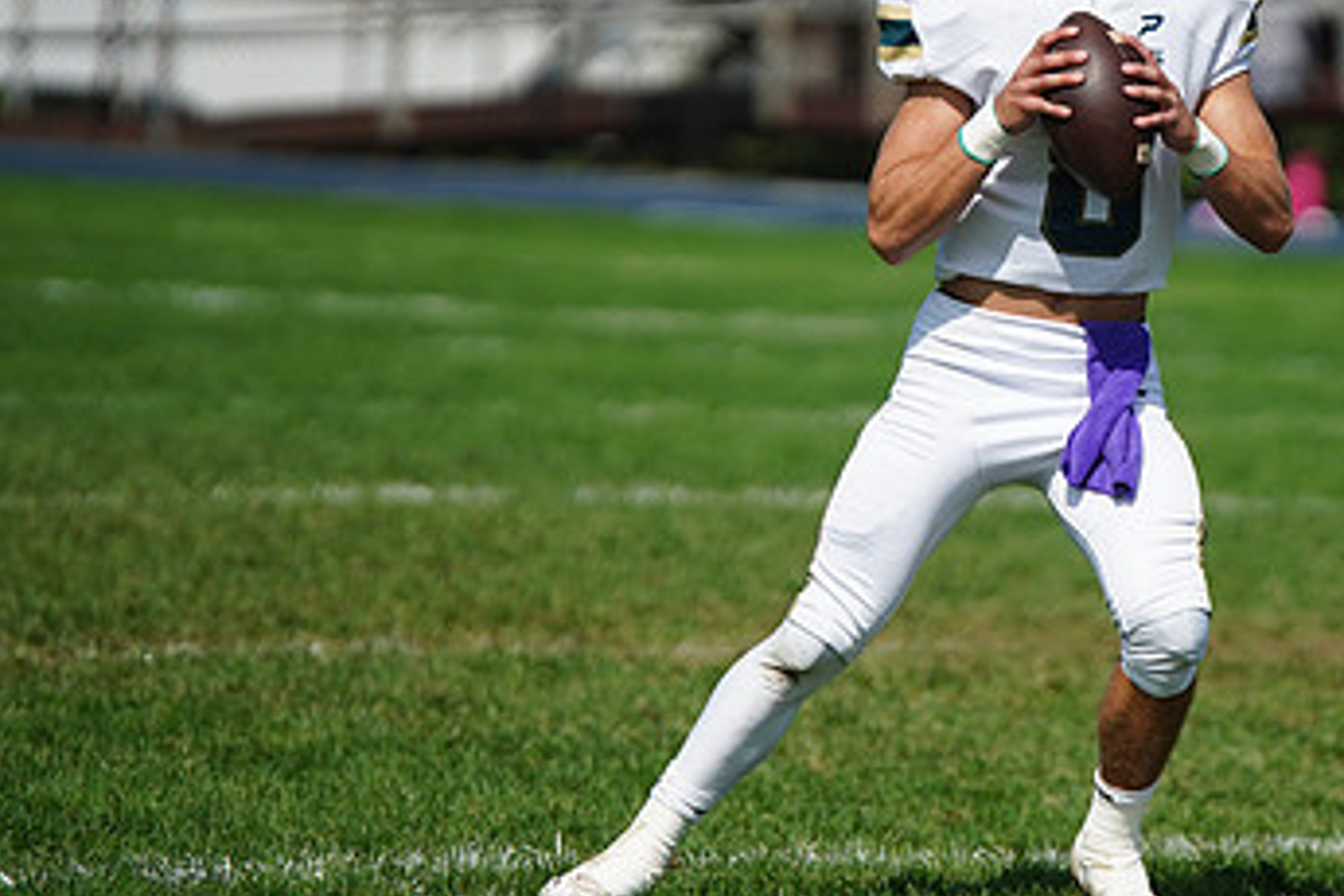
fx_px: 18852
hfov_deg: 4.1
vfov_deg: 2.7
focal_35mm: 505
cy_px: 228
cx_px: 1005
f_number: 2.8
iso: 400
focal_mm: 300
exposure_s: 1/8000
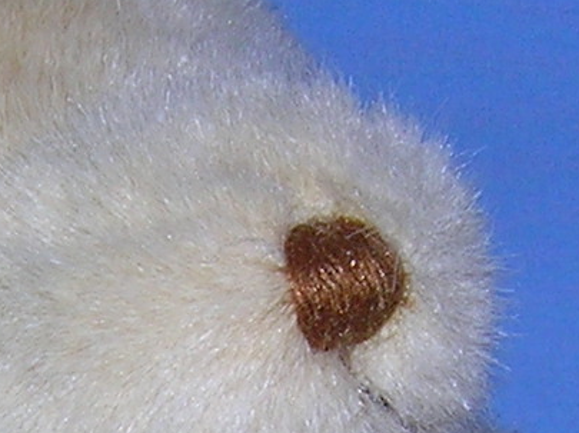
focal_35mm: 192
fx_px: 3209
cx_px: 119
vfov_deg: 7.6
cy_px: 646
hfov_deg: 10.3
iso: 50
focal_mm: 5.7
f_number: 2.9
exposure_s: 1/60.1
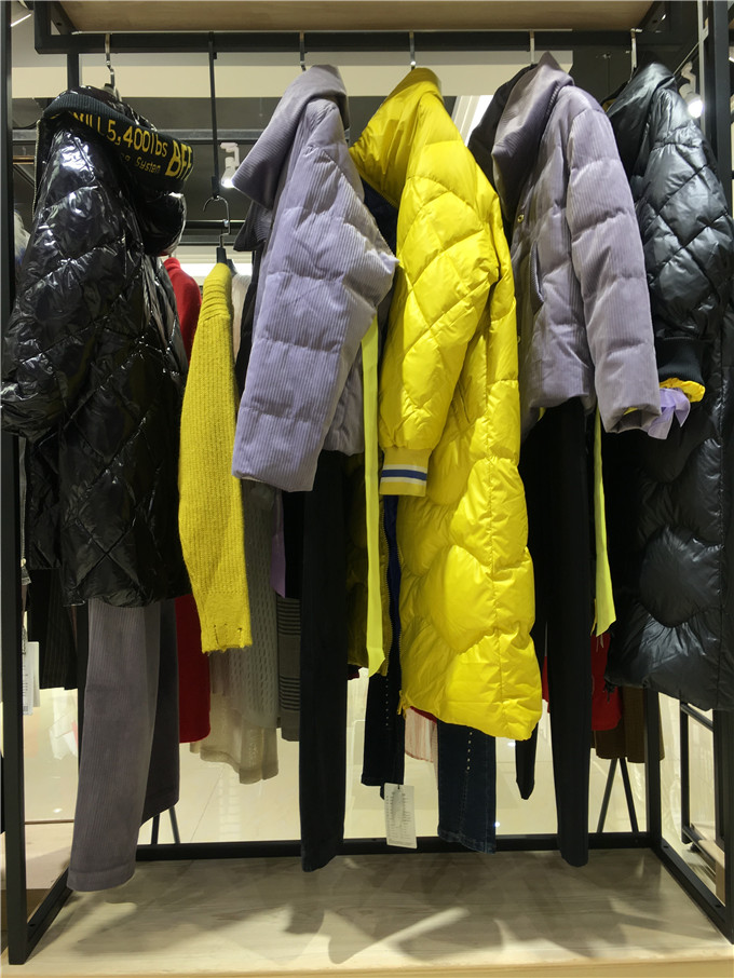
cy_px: 489
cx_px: 367
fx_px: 820
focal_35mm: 29
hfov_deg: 48.2
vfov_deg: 61.6
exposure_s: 1/50
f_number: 2.2
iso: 25
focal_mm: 4.15
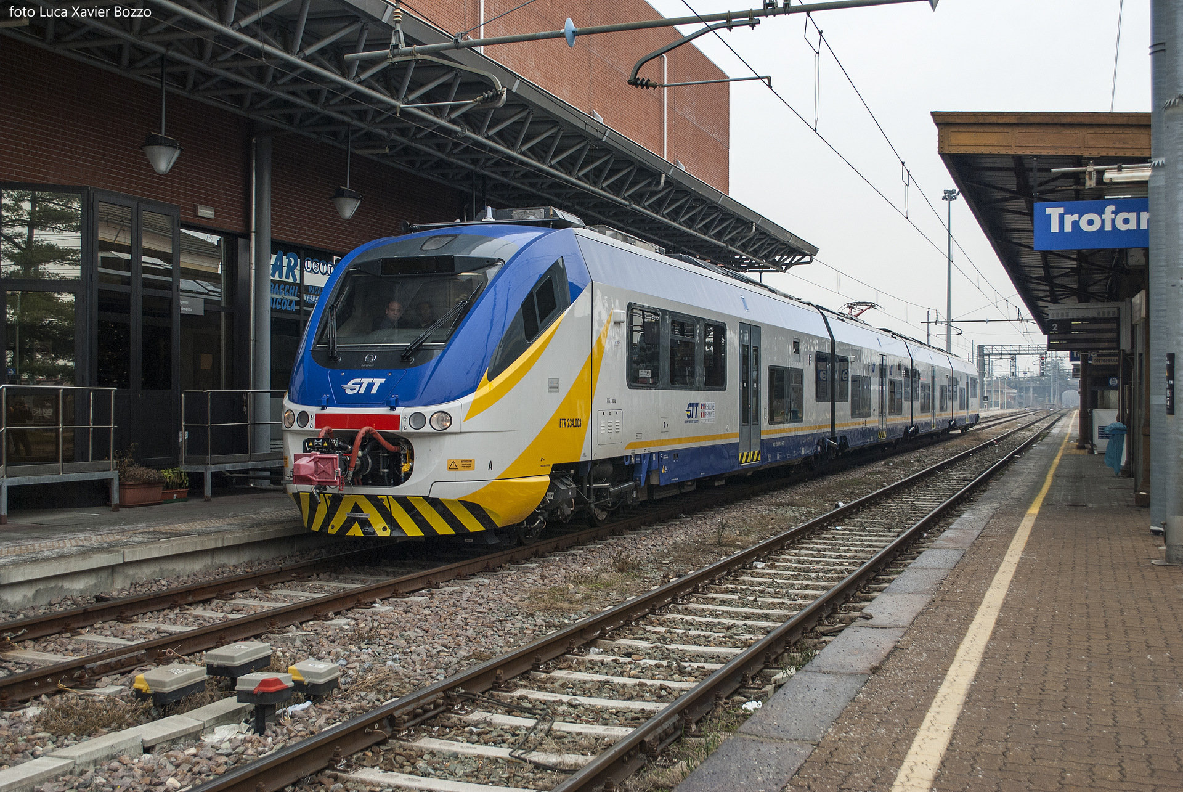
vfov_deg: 34.3
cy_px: 396
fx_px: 1283
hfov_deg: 49.5
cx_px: 592
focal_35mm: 39
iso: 200
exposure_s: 1/100
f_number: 5.6
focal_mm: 26
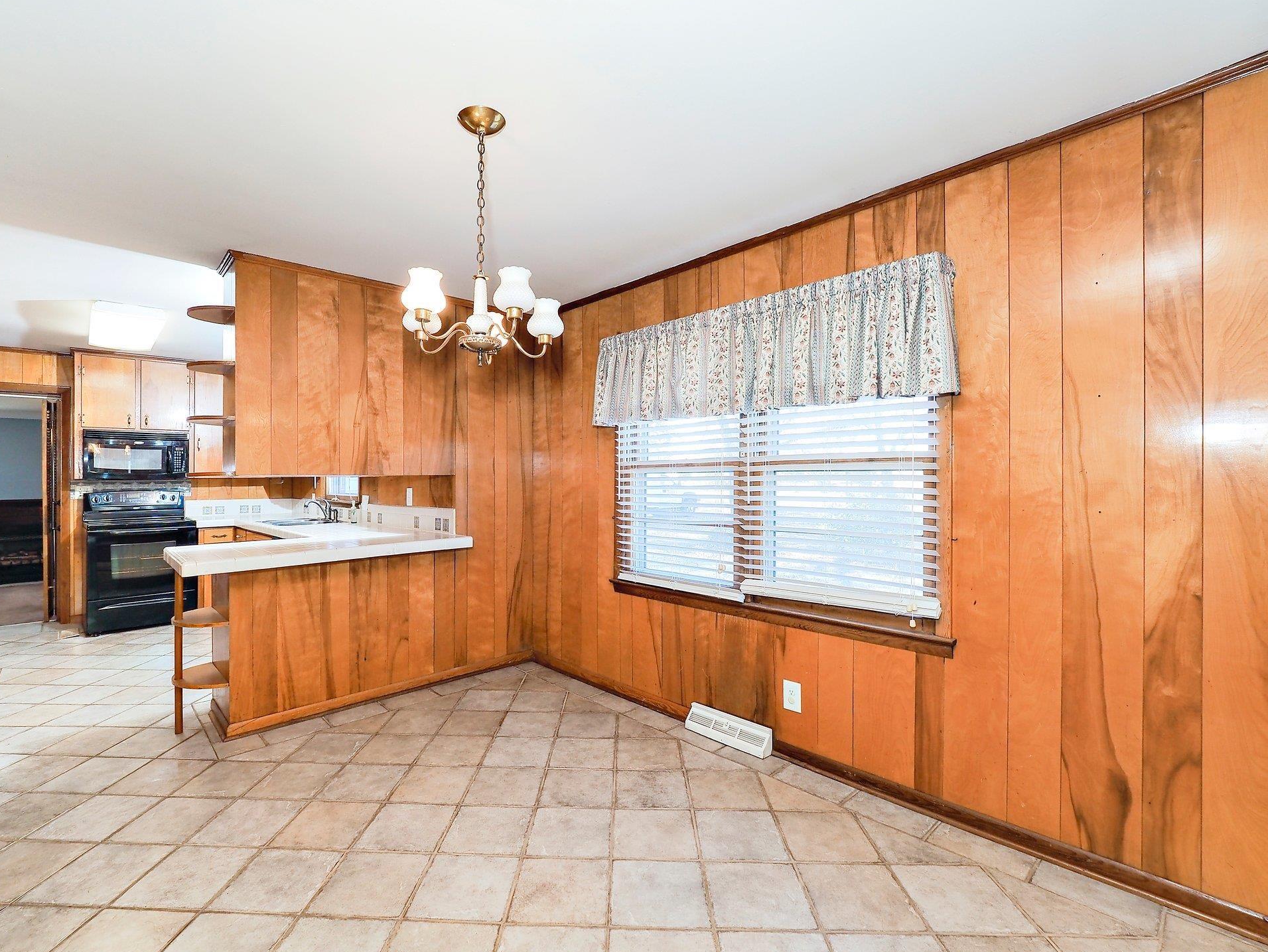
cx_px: 599
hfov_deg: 98.1
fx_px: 550
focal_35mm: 15
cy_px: 504
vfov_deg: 81.7
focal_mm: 7
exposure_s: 1/20
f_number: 5.6
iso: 100
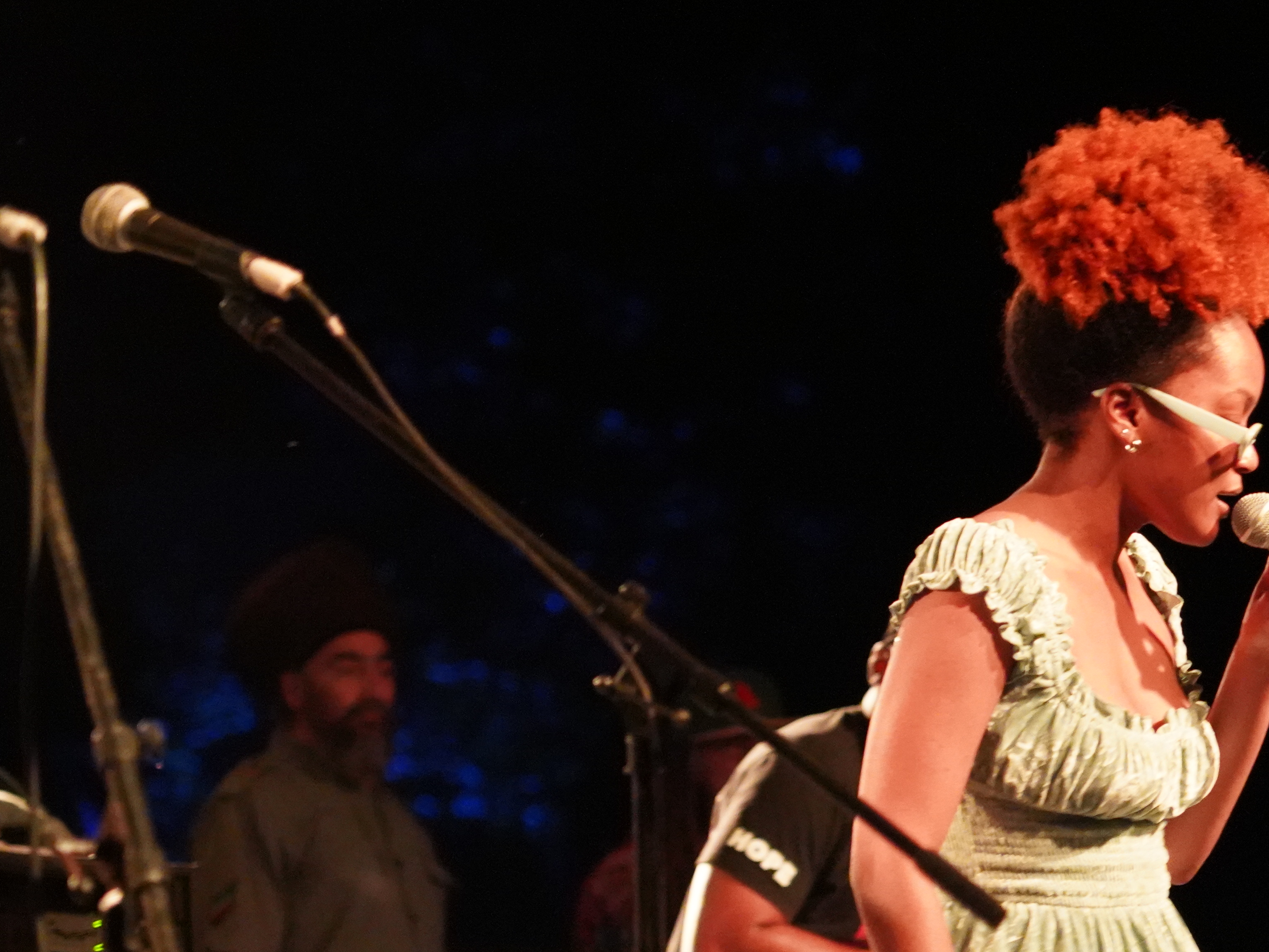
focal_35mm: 197
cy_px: 760
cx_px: 1033
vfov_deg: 7.5
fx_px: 7222
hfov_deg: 10.0
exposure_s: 1/100
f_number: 4
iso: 12800
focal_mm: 105
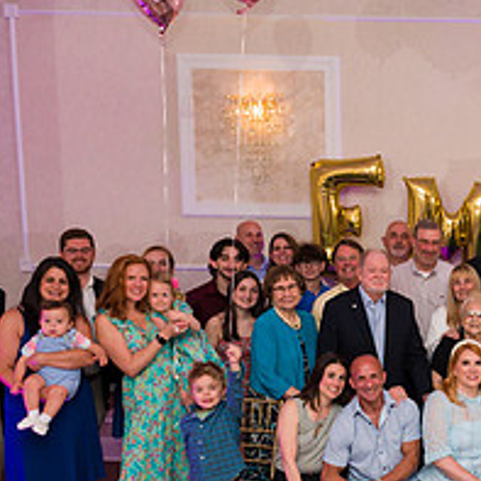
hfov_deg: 26.3
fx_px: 943
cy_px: 310
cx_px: 535
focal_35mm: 60
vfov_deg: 28.5
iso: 1250
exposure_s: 1/200
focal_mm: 24
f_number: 5
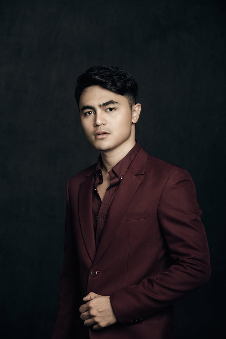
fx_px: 1270
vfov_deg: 15.2
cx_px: 113
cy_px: 170
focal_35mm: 135
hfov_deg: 10.2
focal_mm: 135
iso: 800
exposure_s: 1/125
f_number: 8
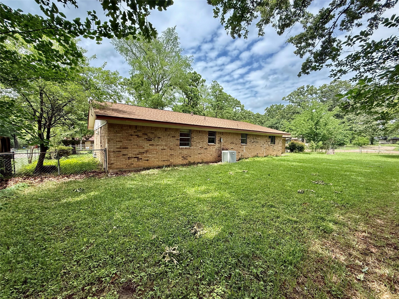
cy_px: 150
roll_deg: -1.4
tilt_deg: -3.3
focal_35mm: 14
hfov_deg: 102.1
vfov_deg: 85.7
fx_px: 161
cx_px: 200
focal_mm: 2.22
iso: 64
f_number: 2.2
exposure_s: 1/1017
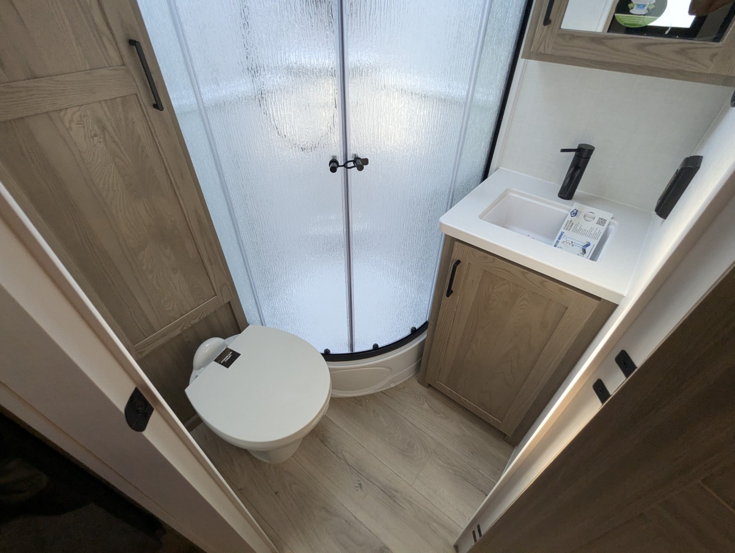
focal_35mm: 16
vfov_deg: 78.2
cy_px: 276
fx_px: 340
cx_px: 368
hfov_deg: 94.4
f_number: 2.2
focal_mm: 2.35
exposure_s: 1/408
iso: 254
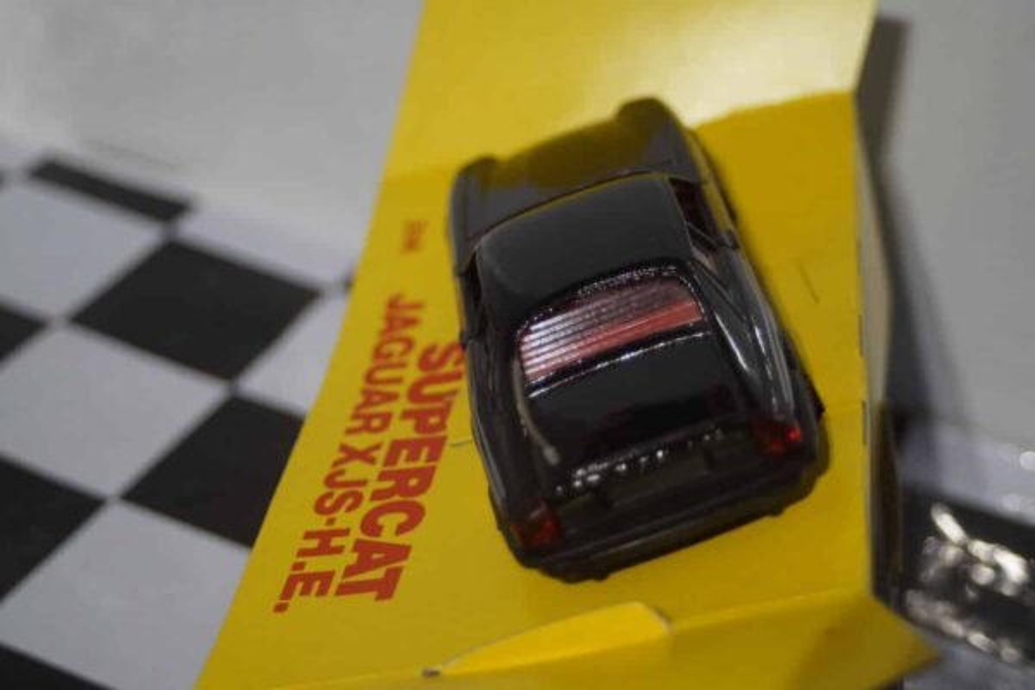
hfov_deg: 29.9
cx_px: 518
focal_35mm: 68
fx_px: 1940
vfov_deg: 20.2
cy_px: 345
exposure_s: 1/160
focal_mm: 45
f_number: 4.5
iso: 800
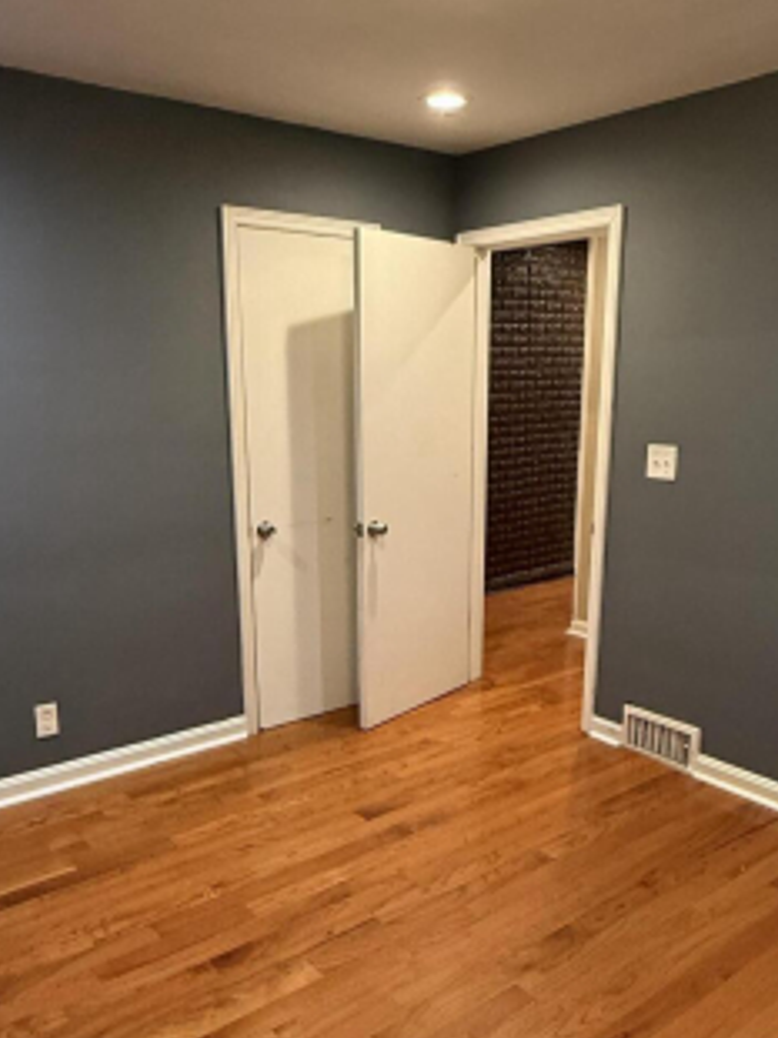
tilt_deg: -15.6
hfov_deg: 46.8
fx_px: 900
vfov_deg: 59.6
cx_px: 397
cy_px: 609
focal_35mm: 30
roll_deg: -1.0
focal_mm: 2.22
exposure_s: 1/60
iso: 400
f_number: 2.2
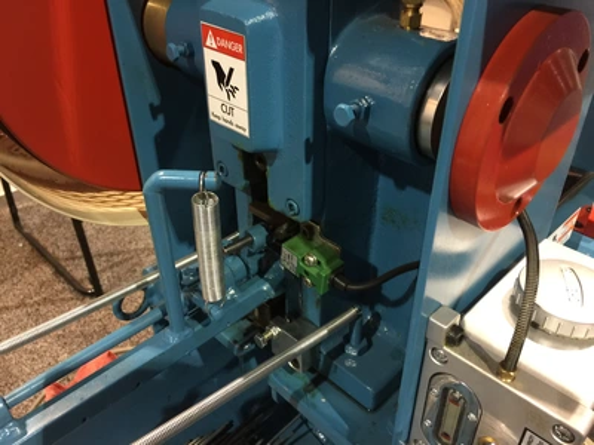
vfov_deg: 48.2
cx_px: 297
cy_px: 222
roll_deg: +0.5
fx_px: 498
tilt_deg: -34.3
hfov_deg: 61.7
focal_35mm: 29
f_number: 2.2
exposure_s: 1/10
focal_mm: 4.15
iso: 100
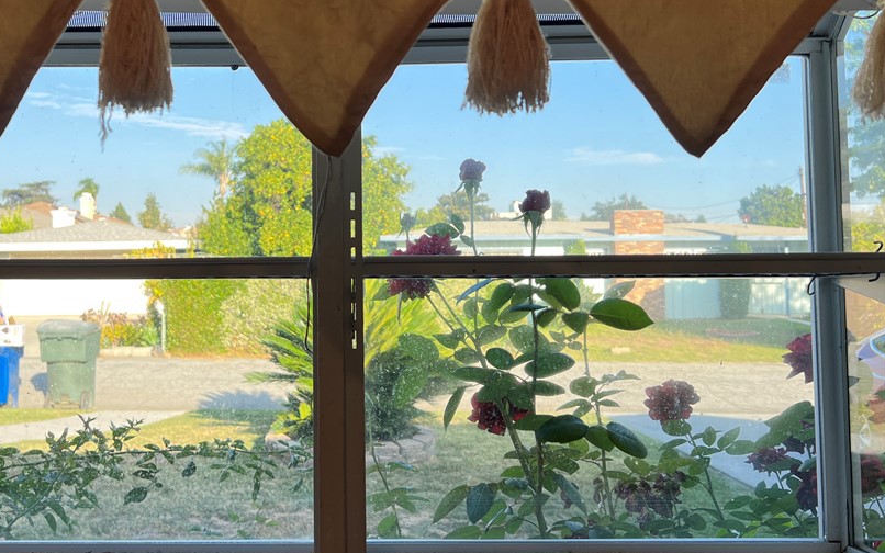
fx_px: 844
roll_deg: +0.5
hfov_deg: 54.6
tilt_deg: +2.6
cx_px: 325
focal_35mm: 35
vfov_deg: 36.2
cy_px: 227
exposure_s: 1/468
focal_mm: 5.7
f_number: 1.5
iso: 50
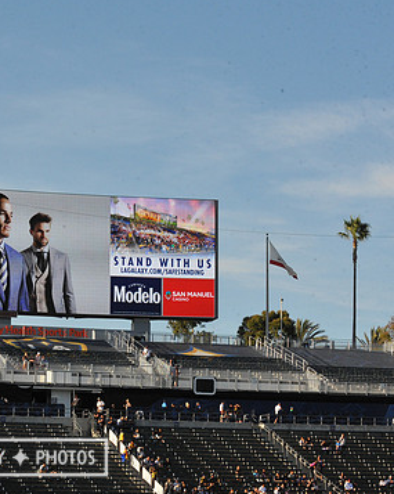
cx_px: 10
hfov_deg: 12.5
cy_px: 249
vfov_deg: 15.8
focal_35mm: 122
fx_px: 1781
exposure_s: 1/1000
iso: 1600
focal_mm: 80
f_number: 16
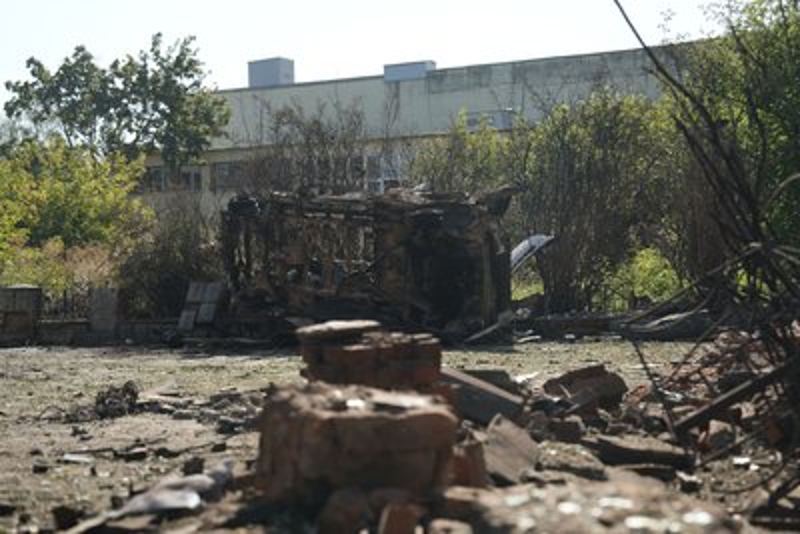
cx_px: 400
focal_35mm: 61
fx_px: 1356
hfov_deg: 32.9
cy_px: 267
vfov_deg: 22.3
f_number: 2.8
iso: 125
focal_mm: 61
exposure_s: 1/320
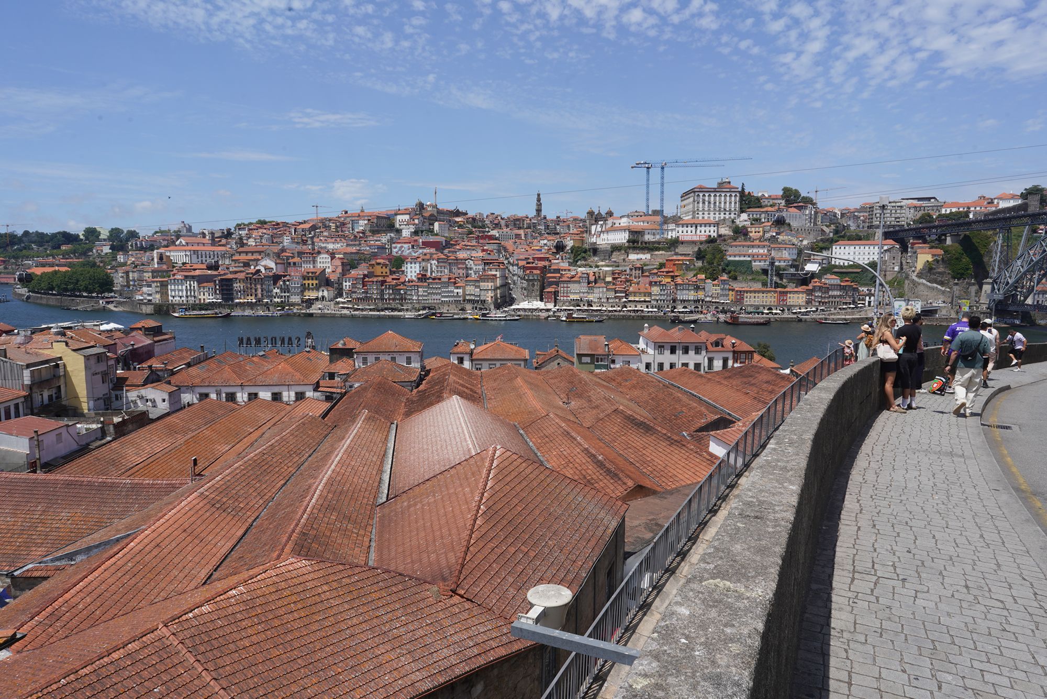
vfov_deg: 53.1
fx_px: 698
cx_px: 524
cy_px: 350
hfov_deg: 73.7
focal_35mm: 24
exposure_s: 1/100
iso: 100
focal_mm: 24
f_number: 18
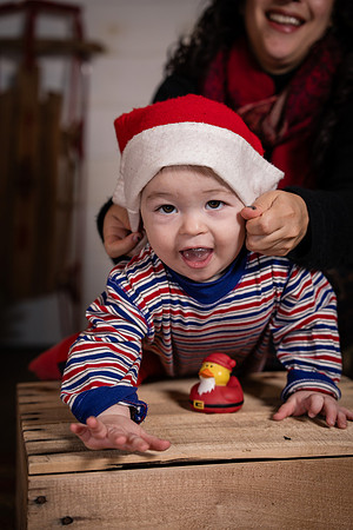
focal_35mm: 55
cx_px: 176
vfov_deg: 36.2
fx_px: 809
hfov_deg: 24.6
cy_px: 265
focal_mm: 55
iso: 250
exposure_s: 1/250
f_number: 3.2
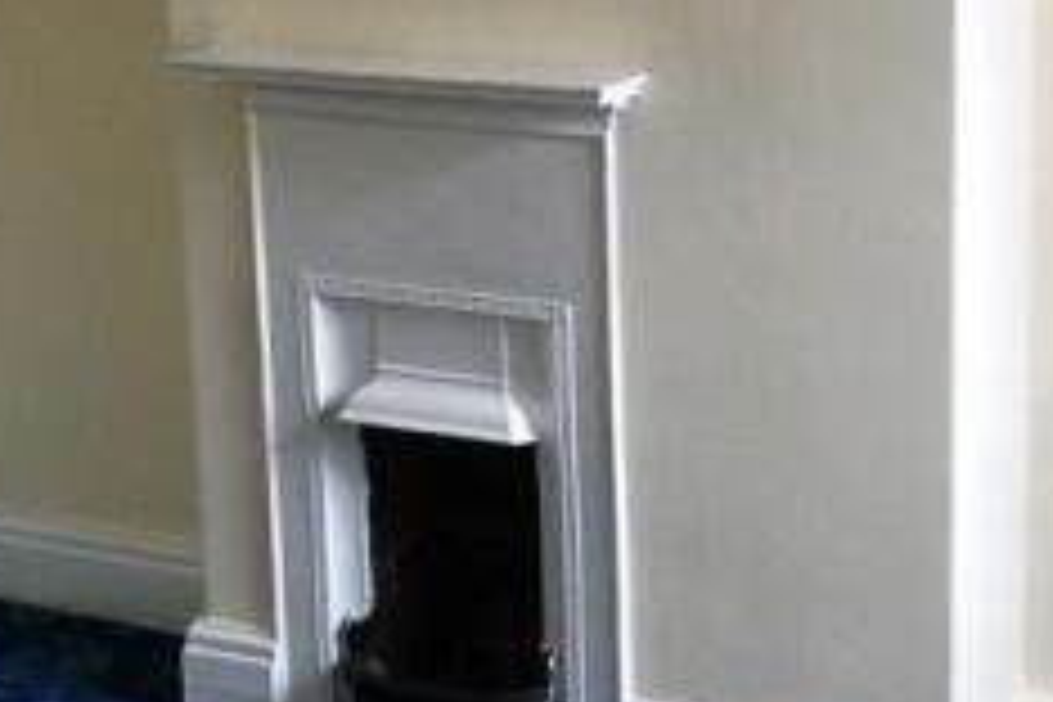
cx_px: 889
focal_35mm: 83
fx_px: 2428
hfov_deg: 24.0
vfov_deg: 16.4
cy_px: 218
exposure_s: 1/24
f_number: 2.4
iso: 32
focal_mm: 3.3
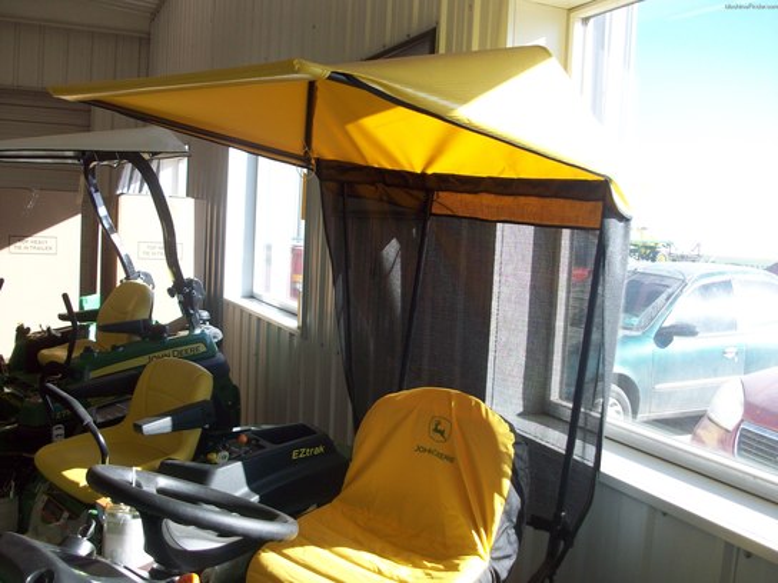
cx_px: 389
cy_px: 292
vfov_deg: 41.8
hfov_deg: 54.0
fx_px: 764
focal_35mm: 34
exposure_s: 1/160
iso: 64
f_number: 2.8
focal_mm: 5.7
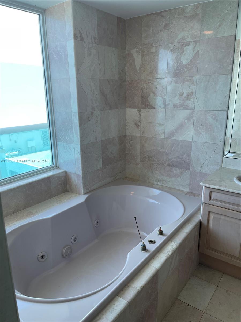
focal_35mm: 26
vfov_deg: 67.3
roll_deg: +1.1
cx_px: 120
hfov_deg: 53.1
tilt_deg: -16.3
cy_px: 161
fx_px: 241
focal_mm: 5.1
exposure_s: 1/128
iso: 32
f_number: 1.6
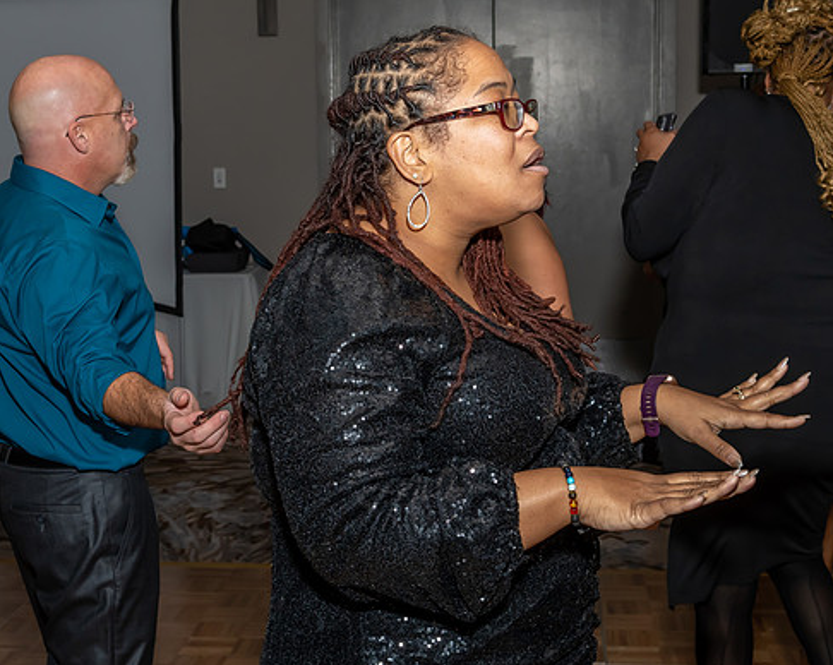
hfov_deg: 29.5
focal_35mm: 64
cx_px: 346
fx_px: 1577
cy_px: 325
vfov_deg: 23.8
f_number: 6.3
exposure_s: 1/250
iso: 400
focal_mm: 28
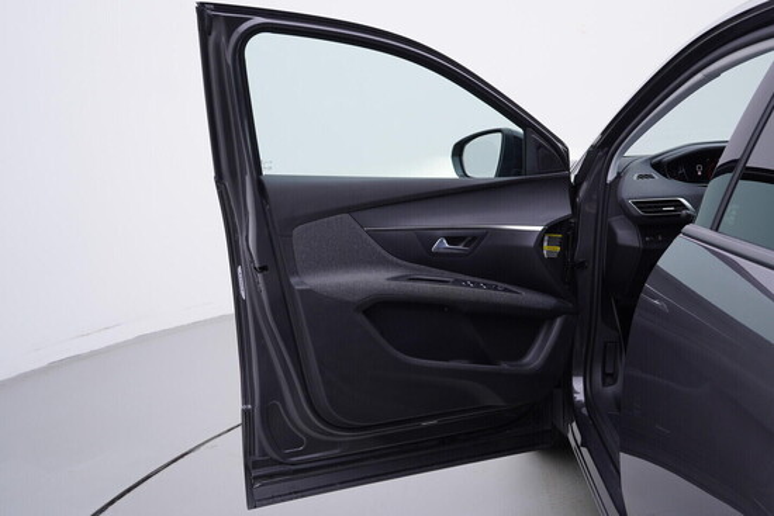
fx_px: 774
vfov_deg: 36.9
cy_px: 258
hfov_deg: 53.1
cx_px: 387
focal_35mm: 36
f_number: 3.5
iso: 125
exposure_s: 1/60
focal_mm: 24
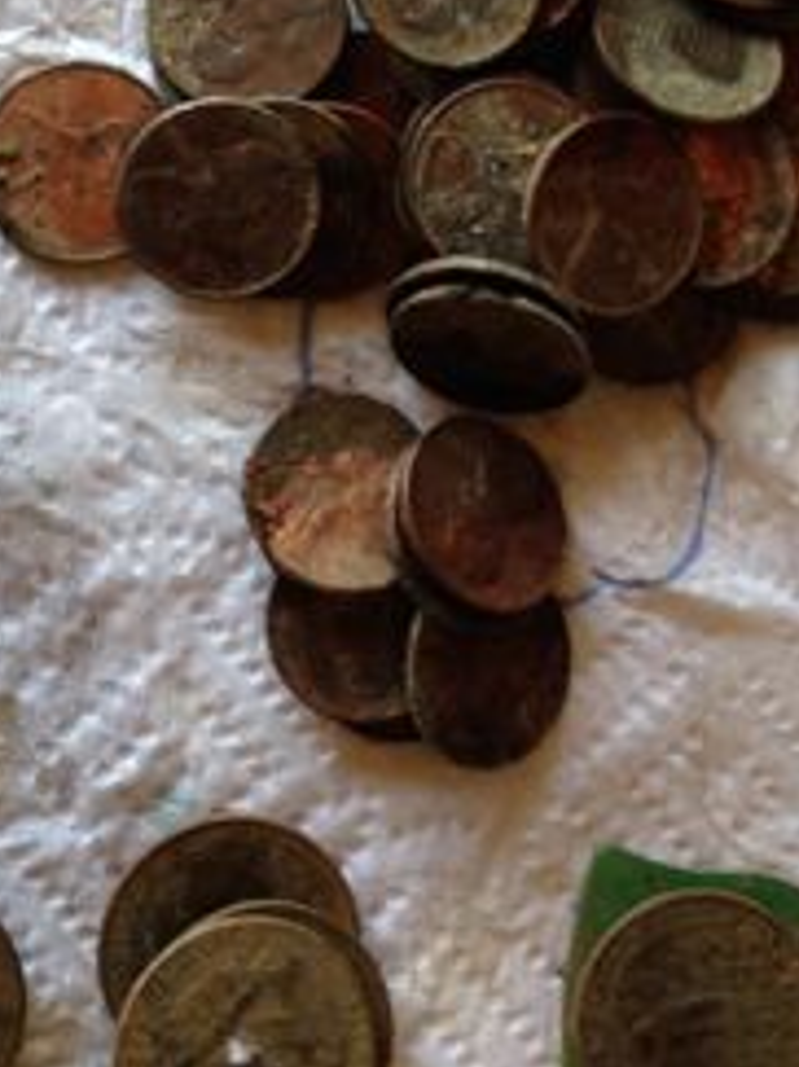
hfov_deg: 17.0
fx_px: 2680
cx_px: 457
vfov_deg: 21.9
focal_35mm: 87
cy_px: 88
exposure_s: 1/40
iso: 50
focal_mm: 4.12
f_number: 2.4
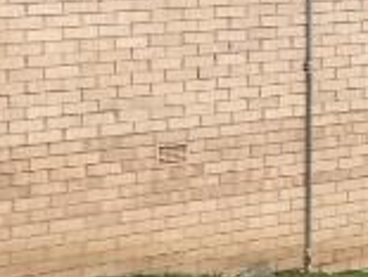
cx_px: 924
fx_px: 2035
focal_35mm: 191
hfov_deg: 9.1
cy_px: -92
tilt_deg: +0.6
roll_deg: +0.7
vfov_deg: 7.7
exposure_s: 1/50
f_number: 2.2
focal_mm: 4.15
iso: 25
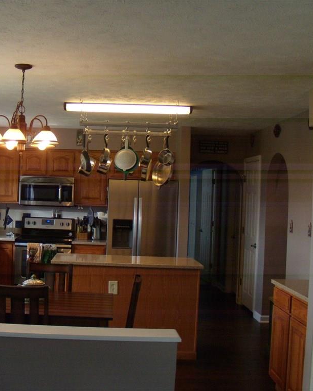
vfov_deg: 39.6
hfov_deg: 31.4
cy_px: 196
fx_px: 545
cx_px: 72
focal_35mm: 47
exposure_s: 1/60
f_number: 3.6
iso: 320
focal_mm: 6.4
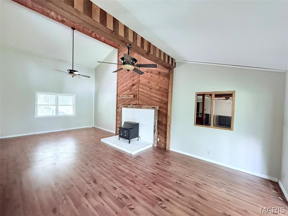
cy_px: 108
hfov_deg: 102.1
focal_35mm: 14
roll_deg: -1.3
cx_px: 144
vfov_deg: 85.7
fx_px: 116
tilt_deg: -1.5
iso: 800
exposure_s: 1/60
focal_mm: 2.22
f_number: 2.2
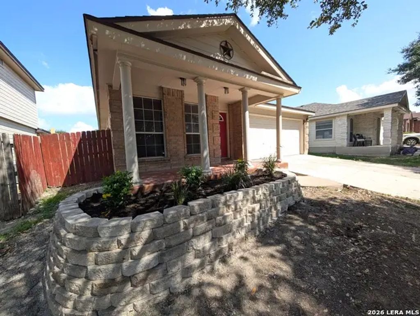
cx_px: 210
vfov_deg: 94.6
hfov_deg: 110.5
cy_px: 158
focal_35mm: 12
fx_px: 146
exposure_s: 1/1083
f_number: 1.7
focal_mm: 2.02
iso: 48
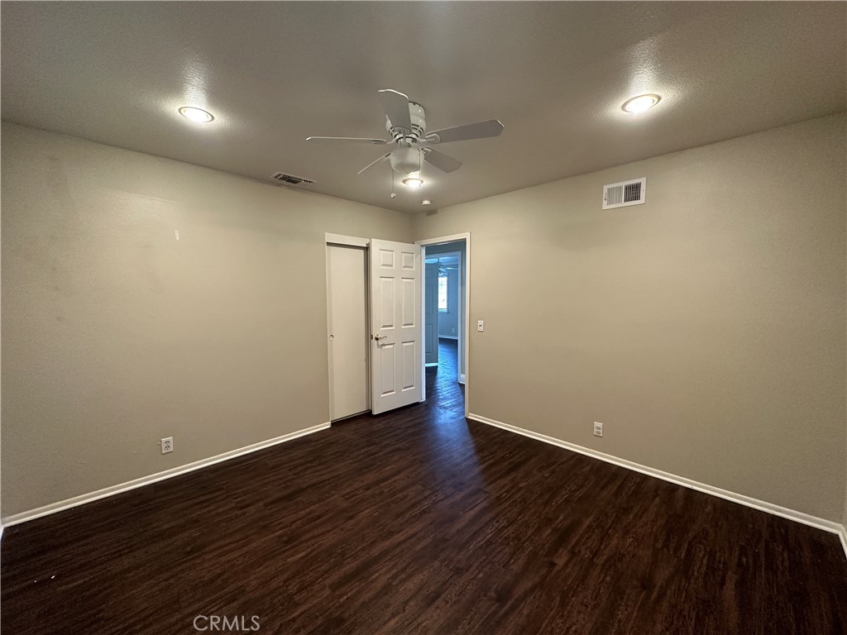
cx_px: 424
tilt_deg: -4.1
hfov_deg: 102.1
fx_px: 343
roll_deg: -0.1
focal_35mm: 14
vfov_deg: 85.7
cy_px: 318
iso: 250
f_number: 2.2
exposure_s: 1/60
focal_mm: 2.22
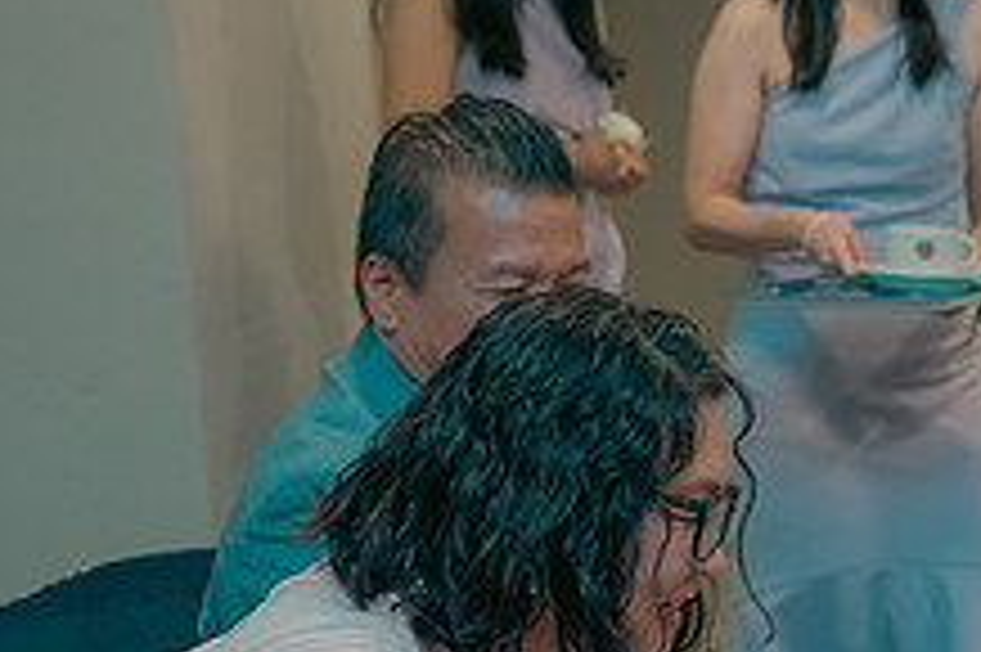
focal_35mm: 96
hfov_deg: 20.0
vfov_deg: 14.1
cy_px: 596
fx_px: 2614
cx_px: 1152
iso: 2500
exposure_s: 1/160
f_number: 3.5
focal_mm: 36
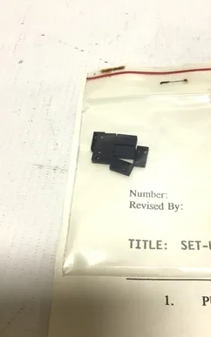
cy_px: 168
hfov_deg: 37.2
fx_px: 313
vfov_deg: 56.7
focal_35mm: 34
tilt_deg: -62.7
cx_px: 124
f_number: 2.4
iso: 25
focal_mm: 3.3
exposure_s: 1/185
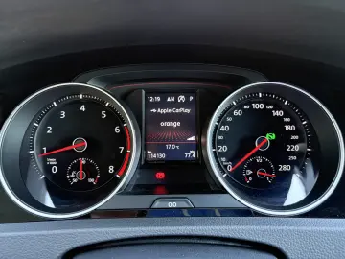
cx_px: 172
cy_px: 130
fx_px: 259
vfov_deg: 53.1
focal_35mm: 26
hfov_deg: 67.3
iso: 400
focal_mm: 5.96
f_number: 1.6
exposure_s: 1/60
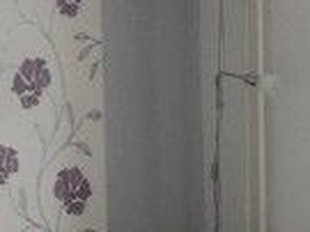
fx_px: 1485
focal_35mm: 166
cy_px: 363
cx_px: 441
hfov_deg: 11.5
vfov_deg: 8.7
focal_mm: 6.3
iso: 100
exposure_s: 1/90
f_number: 3.2
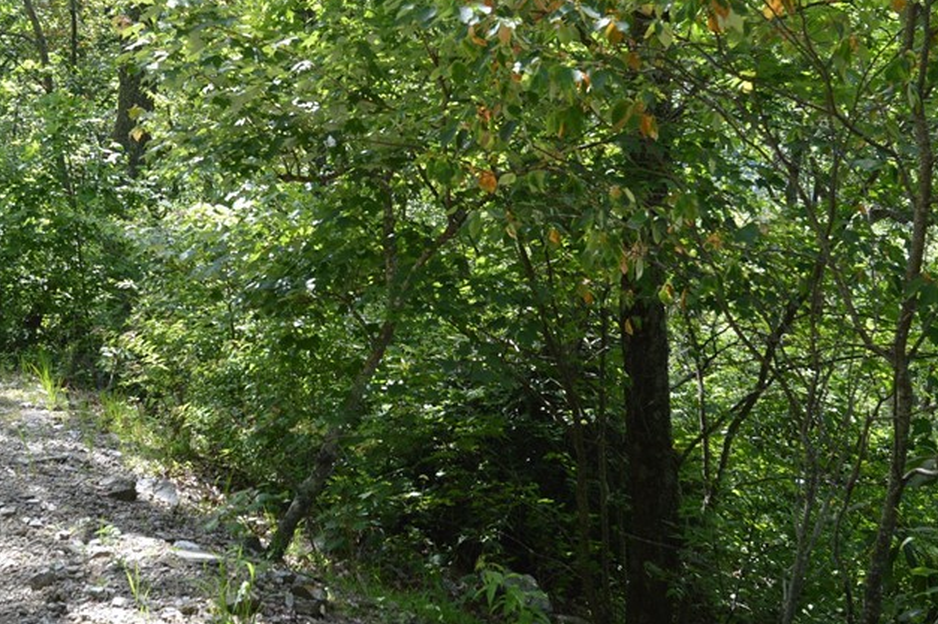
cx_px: 355
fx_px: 1354
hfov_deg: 38.0
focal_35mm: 52
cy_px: 184
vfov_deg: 25.7
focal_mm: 20
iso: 220
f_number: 5.6
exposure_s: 1/125
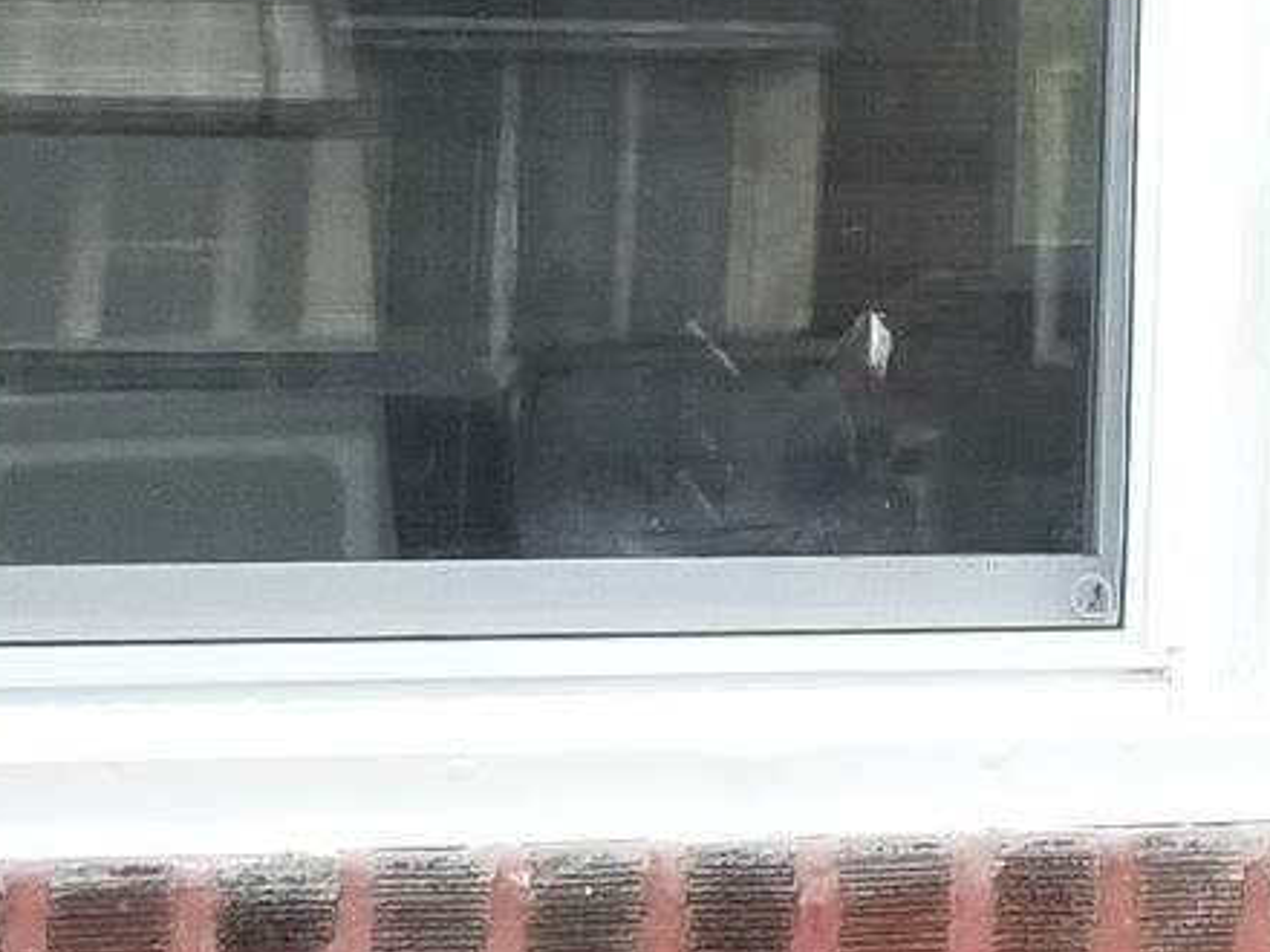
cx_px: 2225
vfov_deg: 11.9
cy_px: -231
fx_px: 4439
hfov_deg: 14.5
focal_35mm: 121
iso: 160
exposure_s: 1/30
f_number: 1.7
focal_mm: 4.25
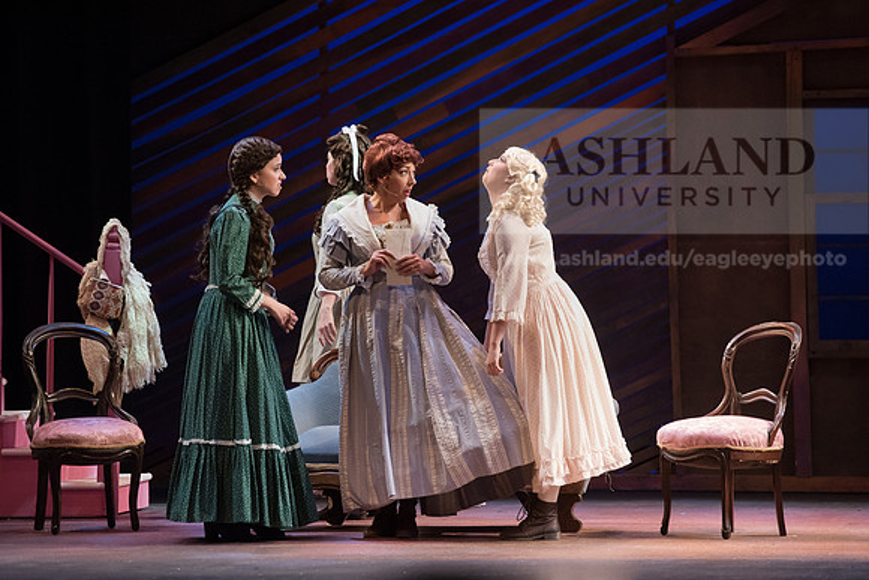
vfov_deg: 7.4
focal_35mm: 185
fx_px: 4467
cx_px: 434
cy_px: 290
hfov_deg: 11.1
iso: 5000
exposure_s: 1/400
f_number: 4
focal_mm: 185
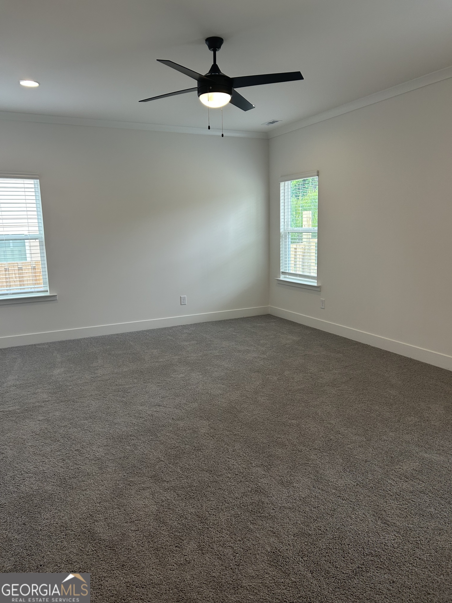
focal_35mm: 26
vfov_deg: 67.3
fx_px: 453
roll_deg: -1.7
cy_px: 302
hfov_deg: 53.1
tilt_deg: -11.3
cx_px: 226
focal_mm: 5.7
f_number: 1.5
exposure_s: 1/120
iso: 64
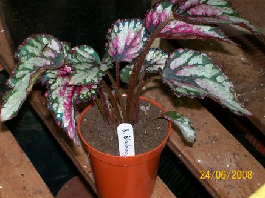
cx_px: 132
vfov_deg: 13.6
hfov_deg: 18.0
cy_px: 99
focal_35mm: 109
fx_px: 834
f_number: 4.8
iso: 80
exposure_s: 1/125
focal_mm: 18
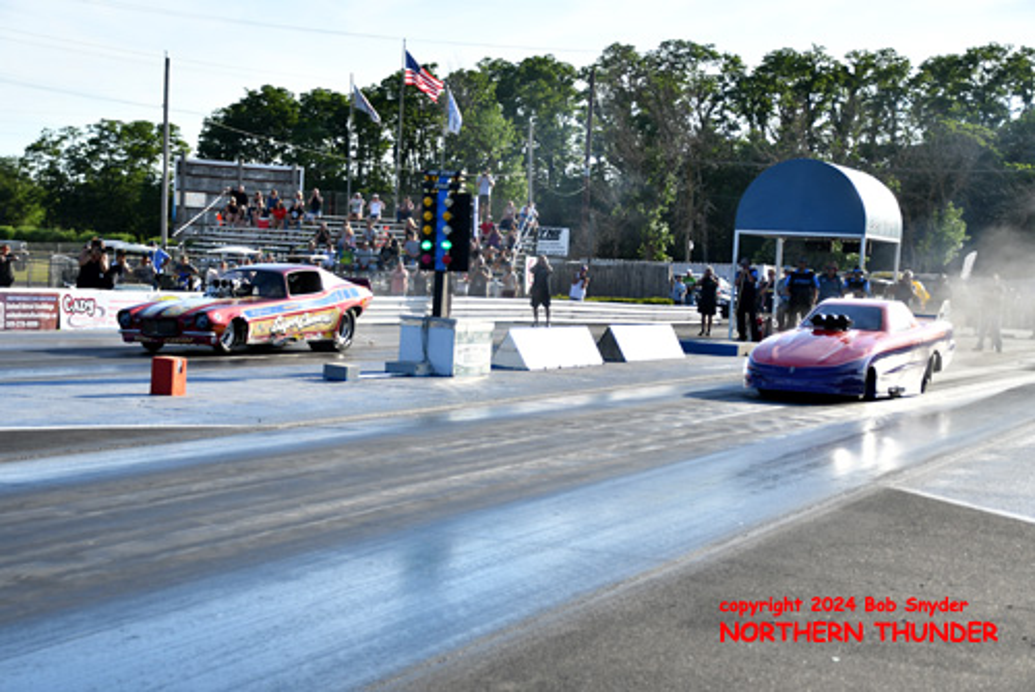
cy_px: 346
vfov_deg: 20.6
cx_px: 518
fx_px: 1899
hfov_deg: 30.5
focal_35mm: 66
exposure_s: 1/800
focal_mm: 44
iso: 160
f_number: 4.5
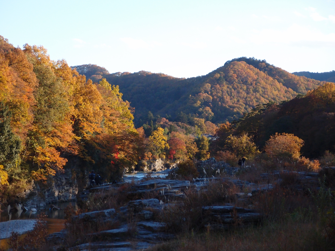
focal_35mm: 112
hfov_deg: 17.6
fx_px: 1084
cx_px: 168
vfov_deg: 13.2
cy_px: 126
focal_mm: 24
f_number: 2.5
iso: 200
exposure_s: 1/160
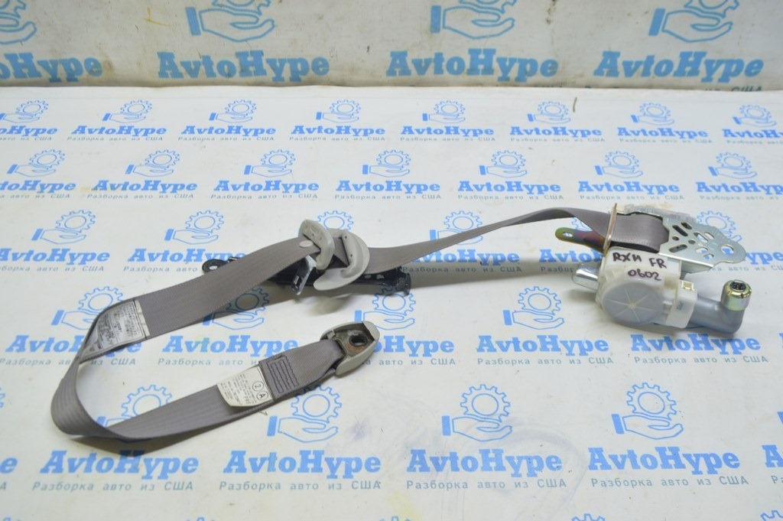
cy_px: 260
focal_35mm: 30
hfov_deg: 62.0
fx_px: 652
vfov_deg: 43.5
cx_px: 392
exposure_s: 1/20
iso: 400
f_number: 5.6
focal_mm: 20
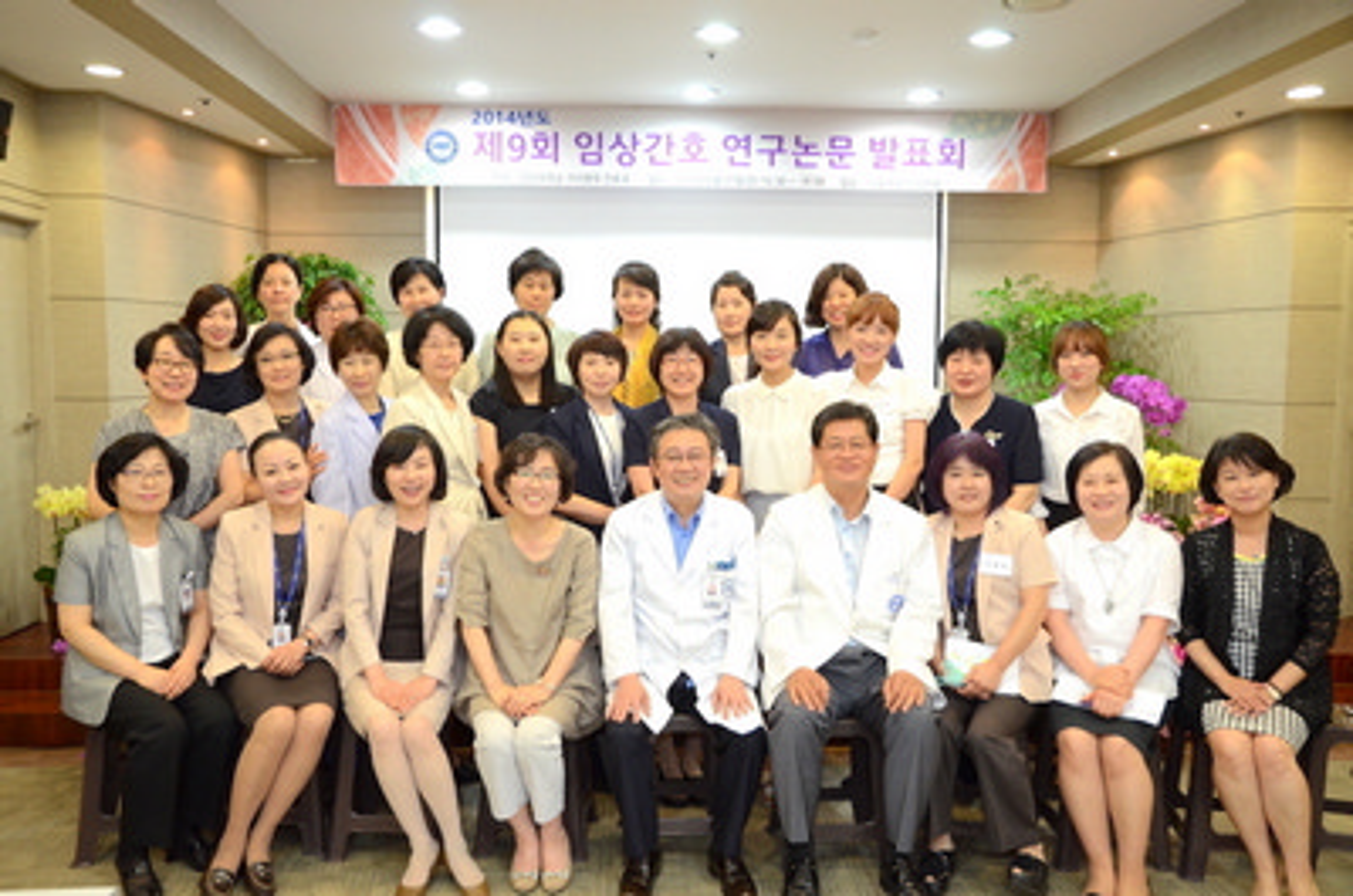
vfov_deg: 43.4
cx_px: 676
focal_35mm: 30
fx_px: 1125
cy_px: 448
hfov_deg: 62.0
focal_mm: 20
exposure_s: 1/60
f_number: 4.5
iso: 1250
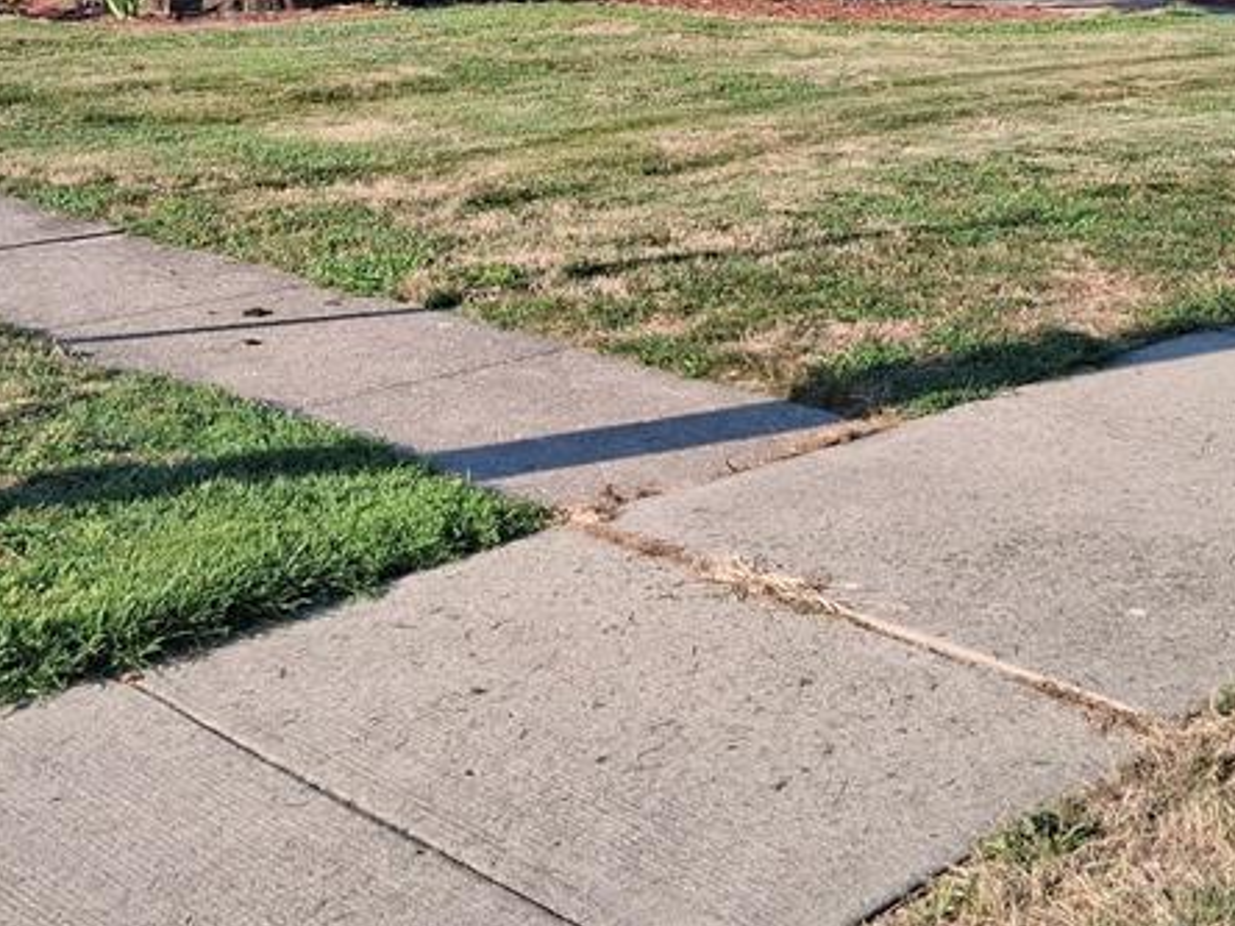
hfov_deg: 32.2
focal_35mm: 60
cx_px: 551
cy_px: -3
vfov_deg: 23.4
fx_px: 2141
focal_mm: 3.98
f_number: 1.8
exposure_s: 1/310
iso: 25
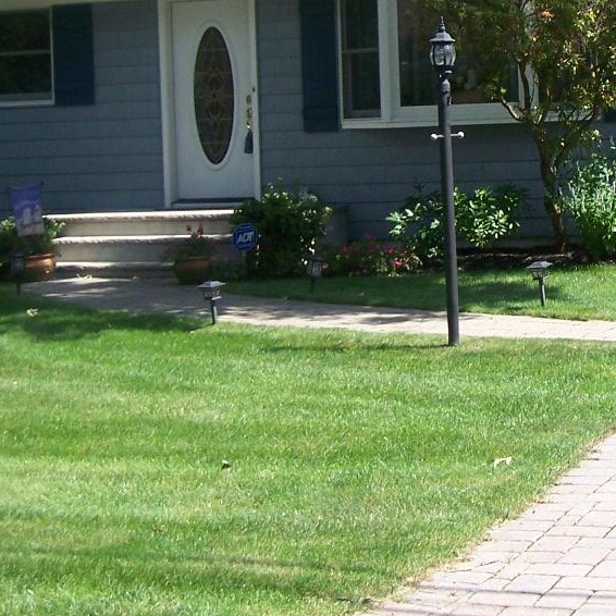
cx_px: 475
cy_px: 139
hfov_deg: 18.2
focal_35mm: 95
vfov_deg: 18.2
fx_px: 1913
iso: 64
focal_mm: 6.3
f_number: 2.8
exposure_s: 1/400
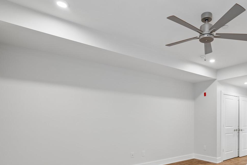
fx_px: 165
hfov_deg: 70.3
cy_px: 117
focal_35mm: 24
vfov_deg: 51.6
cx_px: 176
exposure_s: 1/3.33
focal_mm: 16
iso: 200
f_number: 4
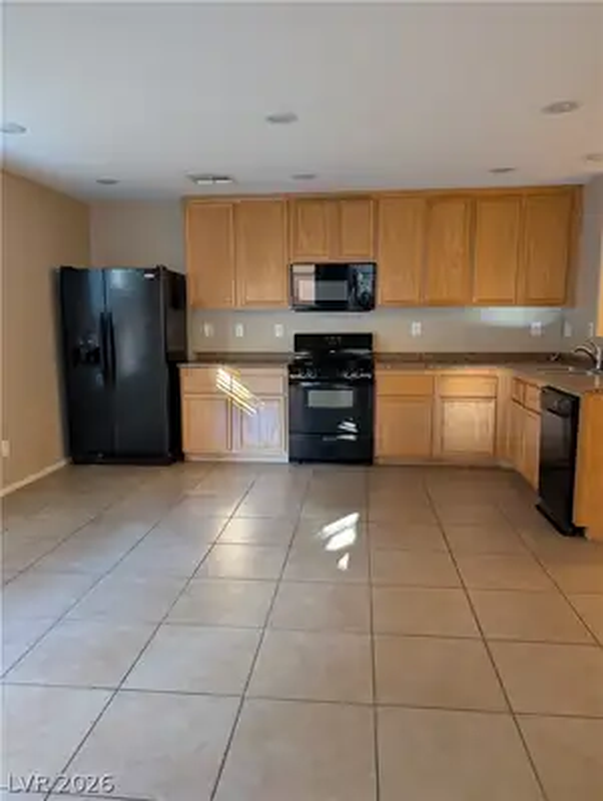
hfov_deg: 56.9
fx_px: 556
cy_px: 400
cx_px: 302
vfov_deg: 71.5
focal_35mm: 24
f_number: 1.68
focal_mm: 6.9
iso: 68
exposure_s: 1/40
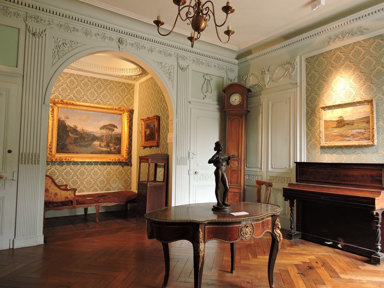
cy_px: 144
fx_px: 266
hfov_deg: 71.6
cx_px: 192
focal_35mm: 24
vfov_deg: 56.8
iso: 200
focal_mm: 4.3
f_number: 3.3
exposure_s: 1/8
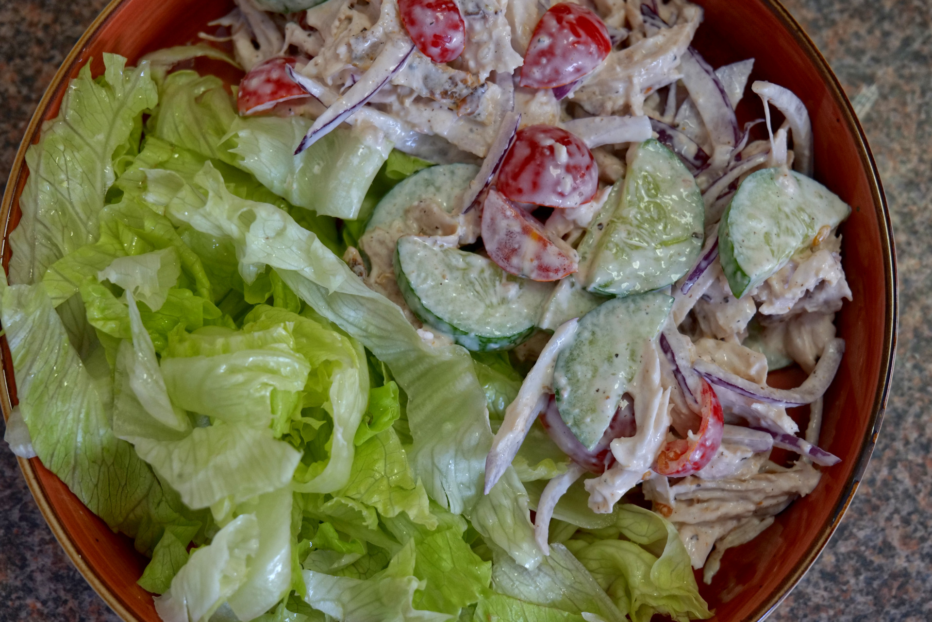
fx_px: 1553
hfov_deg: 33.4
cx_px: 466
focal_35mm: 60
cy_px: 311
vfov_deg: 22.6
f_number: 7.1
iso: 3200
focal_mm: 60
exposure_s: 1/60
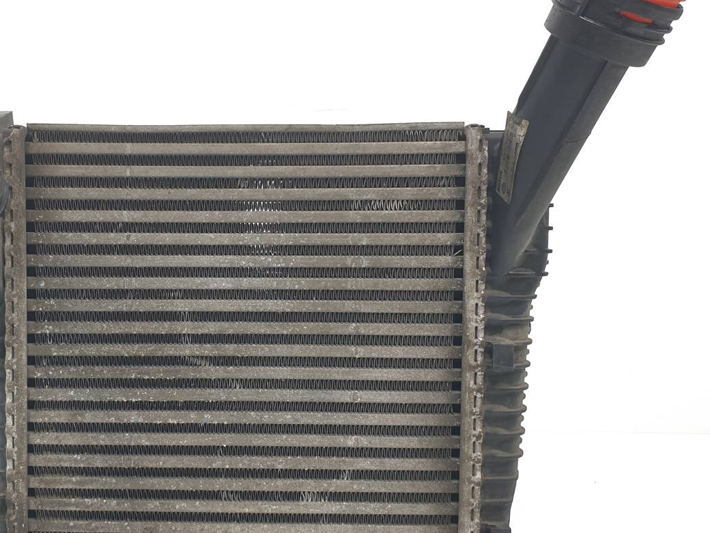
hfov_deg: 50.7
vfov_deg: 39.6
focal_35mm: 36
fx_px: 738
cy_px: 247
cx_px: 252
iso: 50
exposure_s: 1/147
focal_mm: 4.3
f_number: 2.4
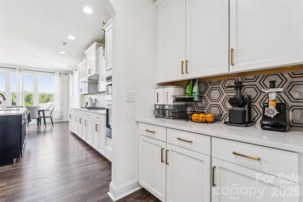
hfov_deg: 94.0
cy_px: 101
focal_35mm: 17
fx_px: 141
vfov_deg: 71.1
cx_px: 152
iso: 100
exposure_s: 1
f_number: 13
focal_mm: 16.8
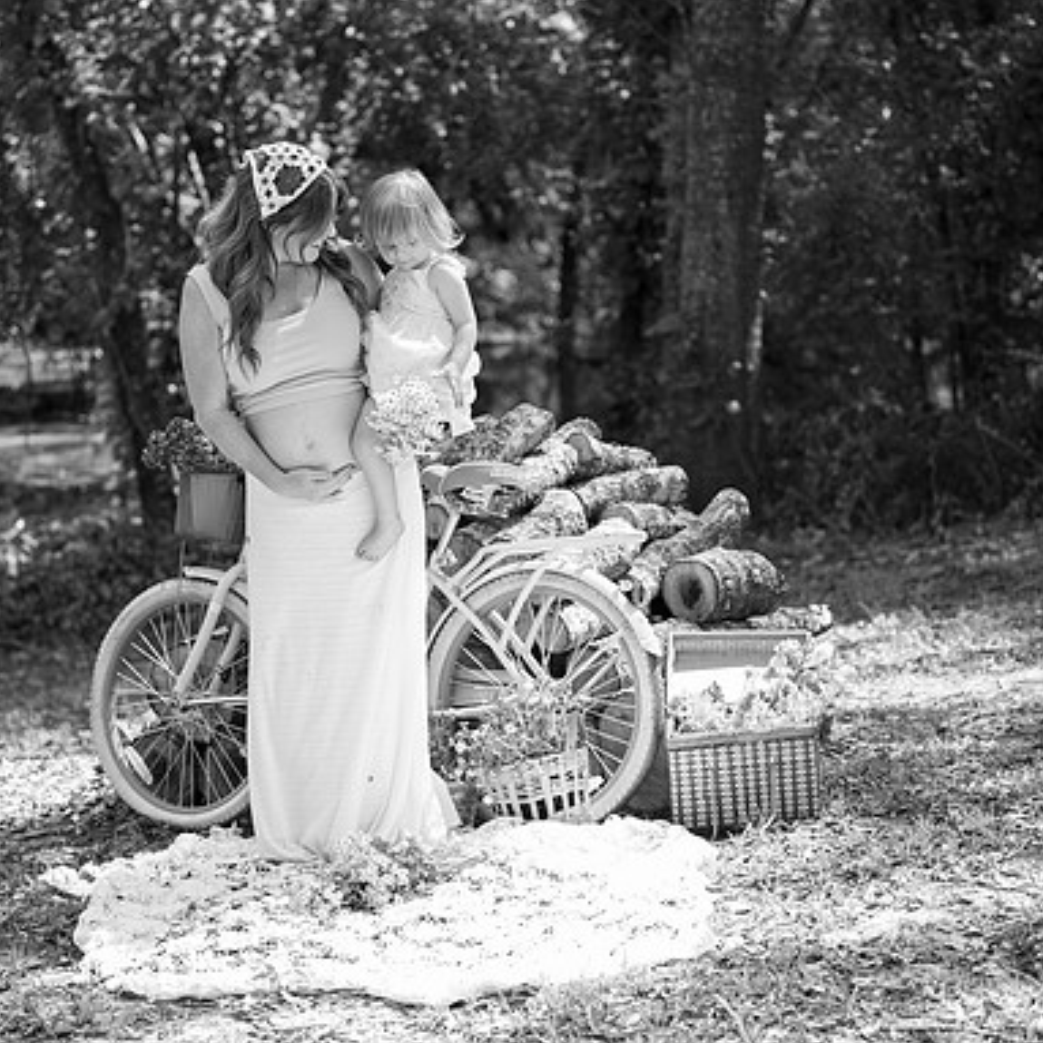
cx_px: 404
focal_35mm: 102
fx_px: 3477
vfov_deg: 17.1
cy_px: 535
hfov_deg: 17.0
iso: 100
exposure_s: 1/250
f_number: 2.8
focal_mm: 74
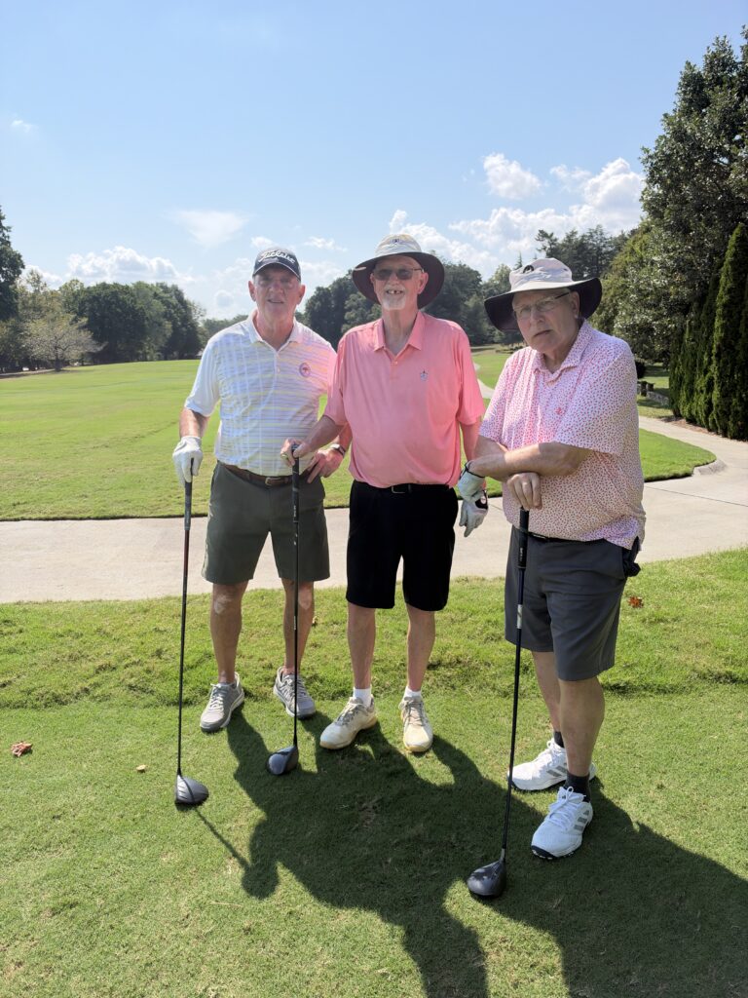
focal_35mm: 24
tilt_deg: -11.9
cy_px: 499
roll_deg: -0.2
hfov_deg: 56.8
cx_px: 374
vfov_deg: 71.6
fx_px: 691
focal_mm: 6.93
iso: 64
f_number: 1.8
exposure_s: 1/4098
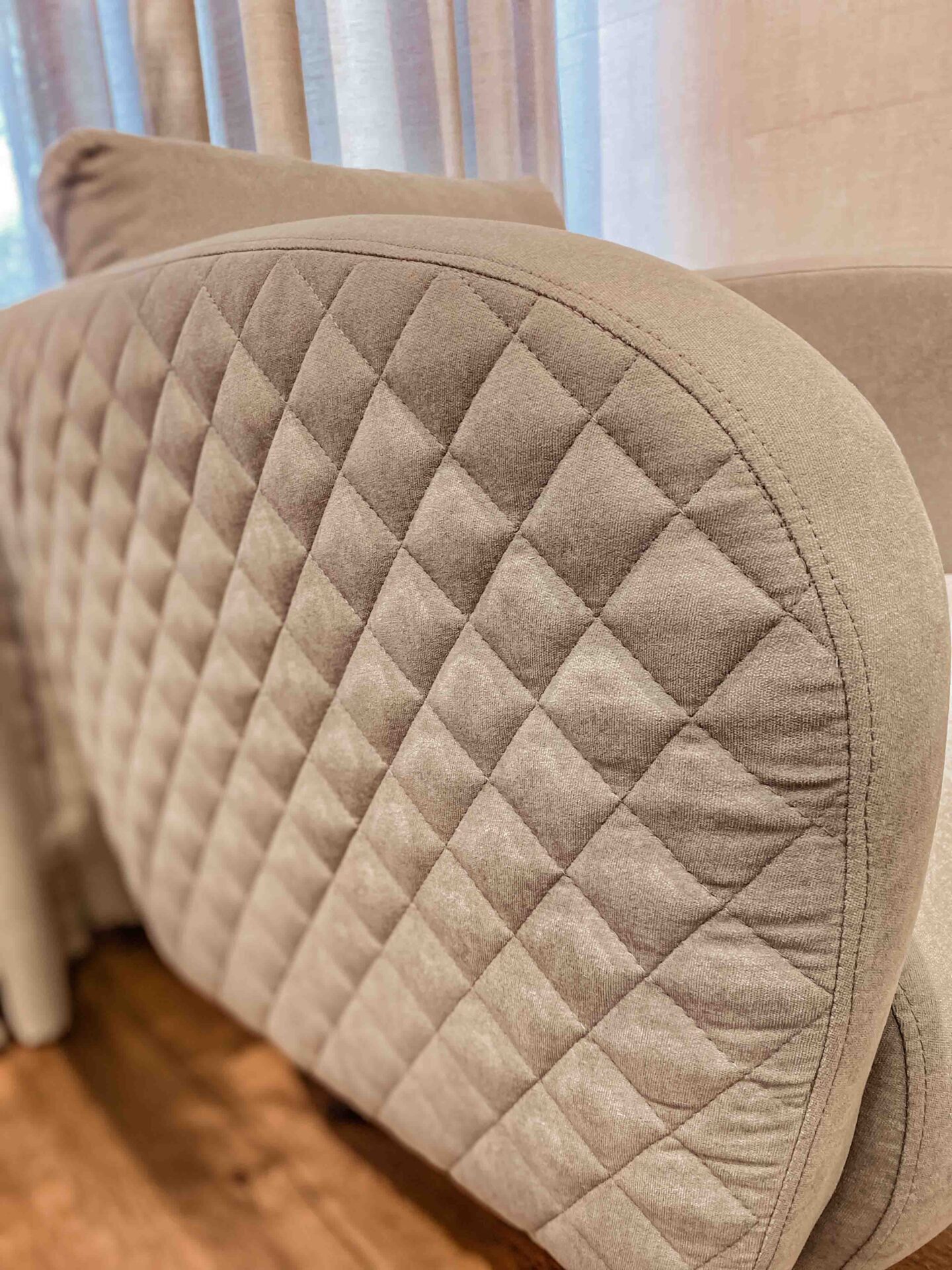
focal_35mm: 26
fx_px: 953
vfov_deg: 67.3
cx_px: 476
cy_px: 635
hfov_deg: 53.1
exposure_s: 1/50
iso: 500
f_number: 1.8
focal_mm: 4.25
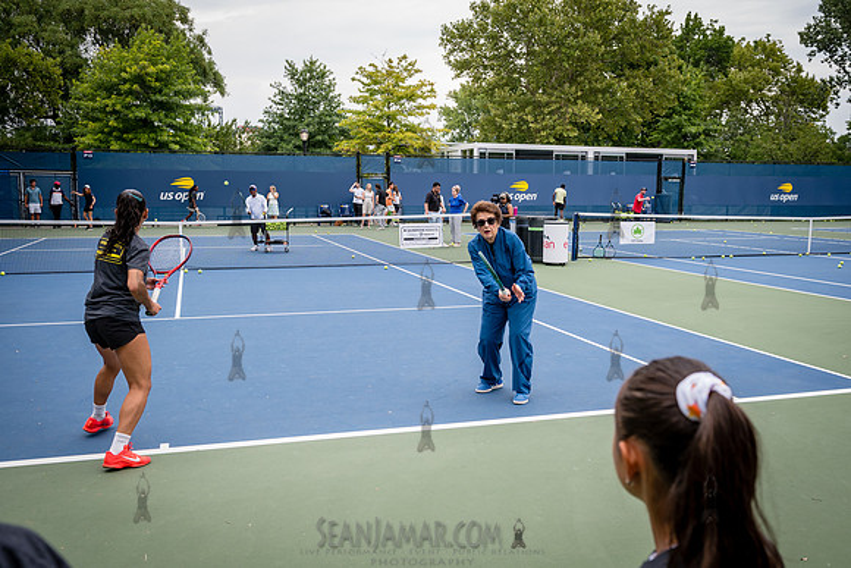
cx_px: 477
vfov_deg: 36.3
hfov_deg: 52.2
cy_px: 310
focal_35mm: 37
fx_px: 867
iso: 400
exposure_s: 1/640
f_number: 4.5
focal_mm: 32
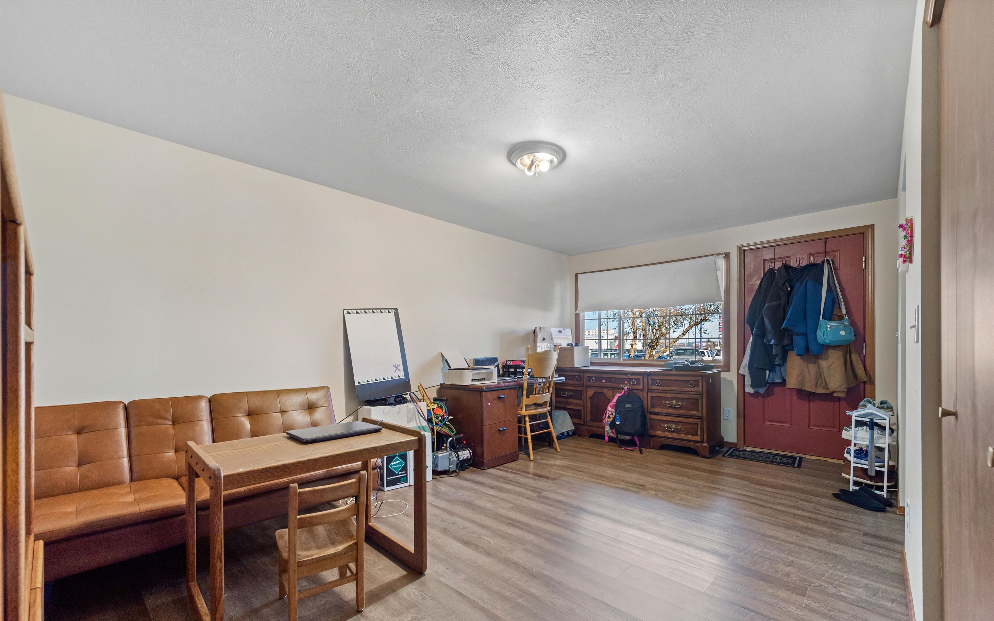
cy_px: 348
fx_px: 406
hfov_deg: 101.5
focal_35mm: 15
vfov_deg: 74.5
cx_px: 490
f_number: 8
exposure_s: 1/20
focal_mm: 14
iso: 320
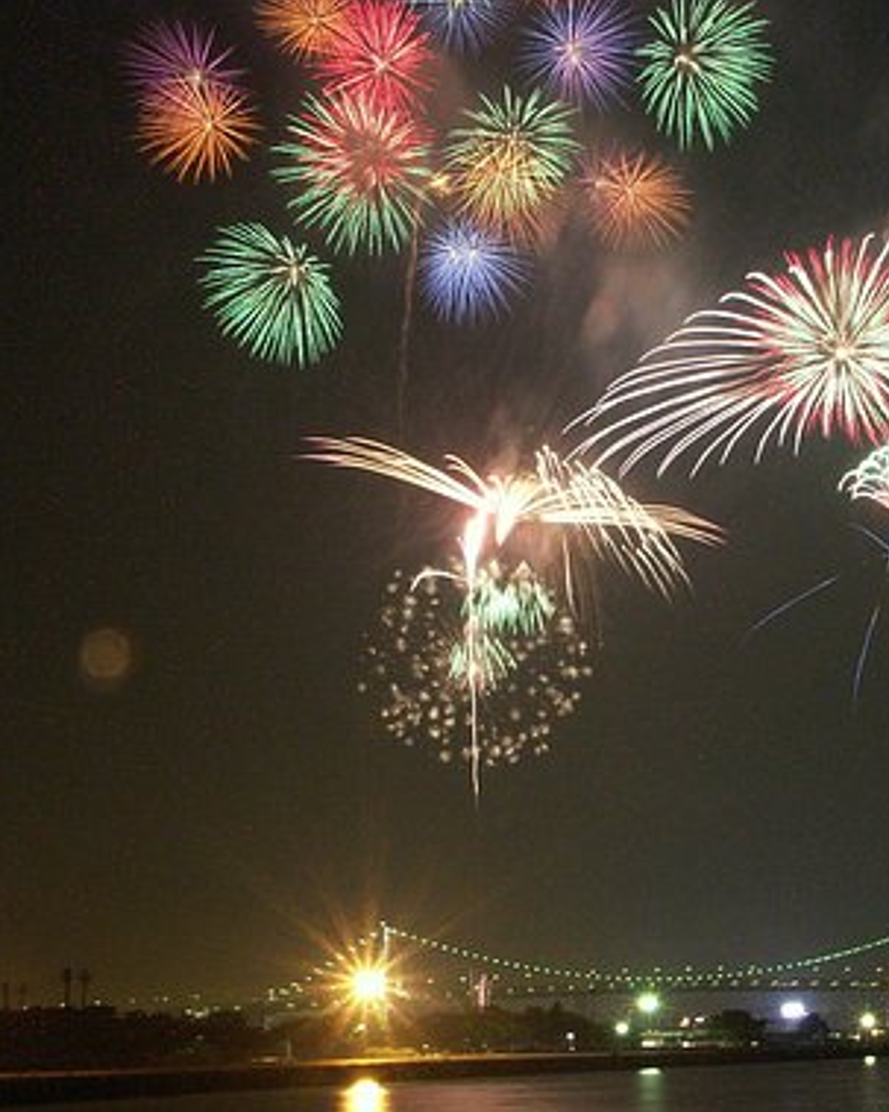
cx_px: 722
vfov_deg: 32.5
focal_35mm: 58
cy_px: 560
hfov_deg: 25.7
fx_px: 1908
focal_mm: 11.42
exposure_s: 9
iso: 100
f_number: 11
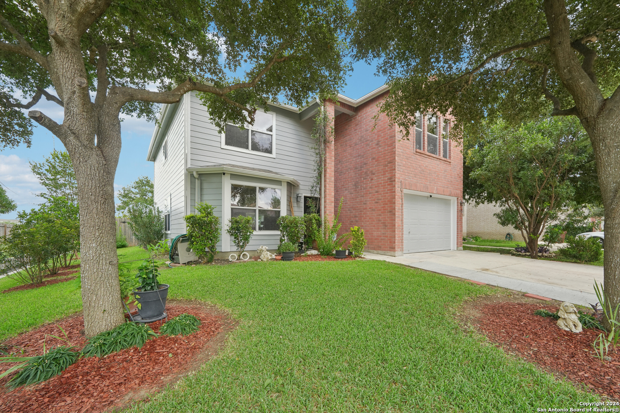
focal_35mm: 14
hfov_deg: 104.3
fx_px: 241
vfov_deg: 81.2
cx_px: 310
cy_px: 206
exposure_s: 1/125
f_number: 9
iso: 800
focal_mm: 14
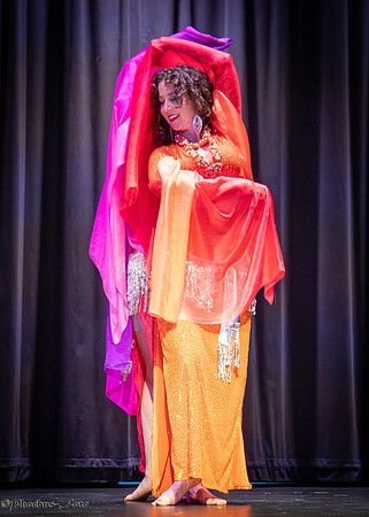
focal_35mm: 158
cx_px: 190
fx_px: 2319
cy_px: 224
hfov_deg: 9.1
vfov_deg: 12.7
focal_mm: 95
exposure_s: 1/500
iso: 20000
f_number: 4
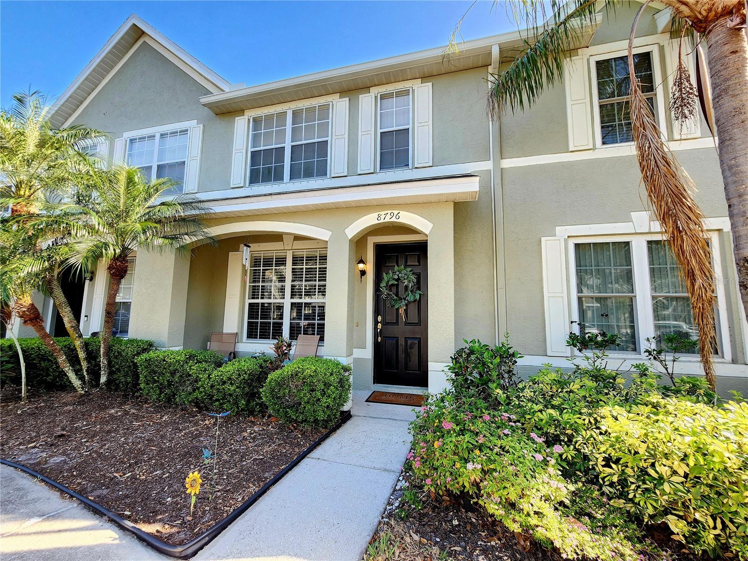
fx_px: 281
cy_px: 280
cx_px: 374
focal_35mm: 13
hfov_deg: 106.2
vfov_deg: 89.9
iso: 50
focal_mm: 2.2
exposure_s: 1/123
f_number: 2.2
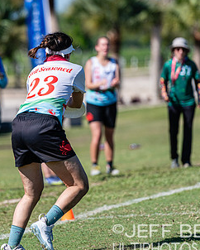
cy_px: 105
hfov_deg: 4.3
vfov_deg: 5.4
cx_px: 58
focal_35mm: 360
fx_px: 2661
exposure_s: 1/2500
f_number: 3.2
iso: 125
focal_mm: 200
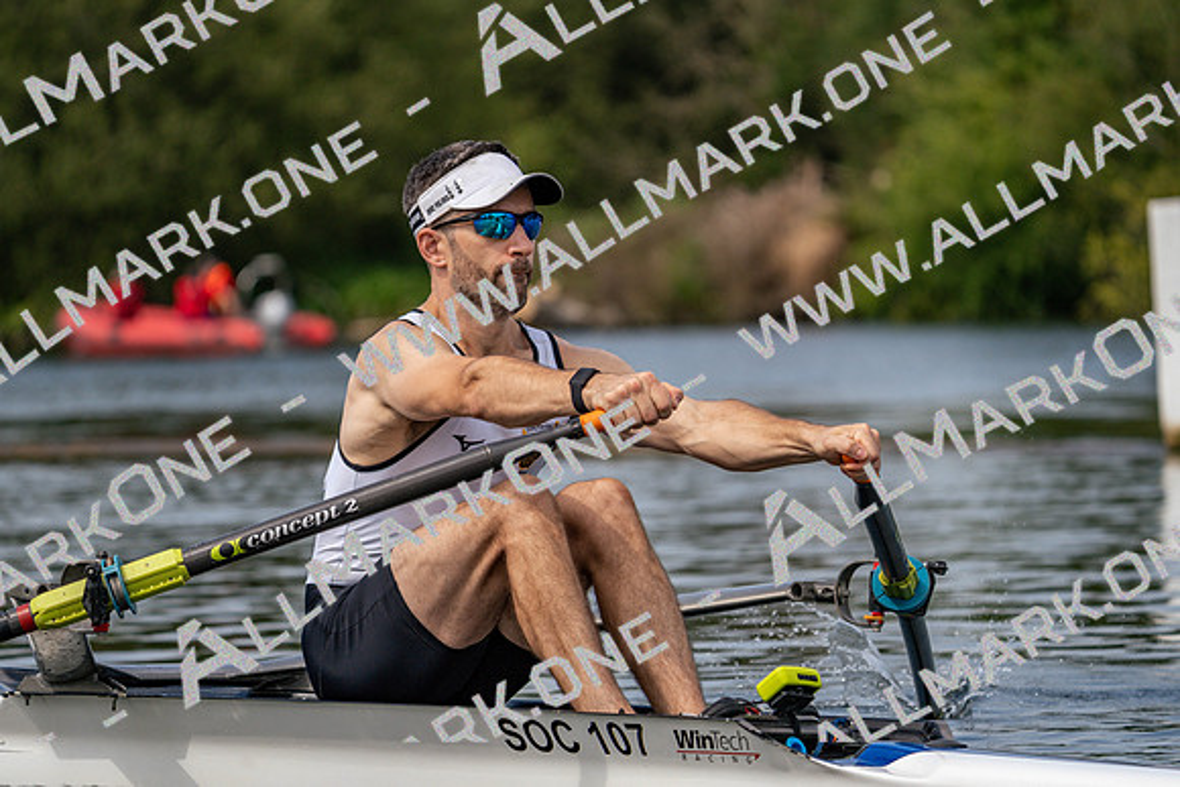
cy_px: 394
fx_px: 8032
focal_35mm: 245
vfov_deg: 5.6
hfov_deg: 8.4
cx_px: 590
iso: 320
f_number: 5.6
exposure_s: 1/1600
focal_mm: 245
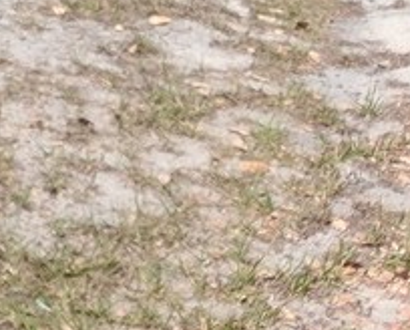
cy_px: -392
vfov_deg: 10.5
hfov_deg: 11.6
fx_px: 1605
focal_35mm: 132
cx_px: -613
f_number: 1.8
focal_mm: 4
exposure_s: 1/511
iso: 25
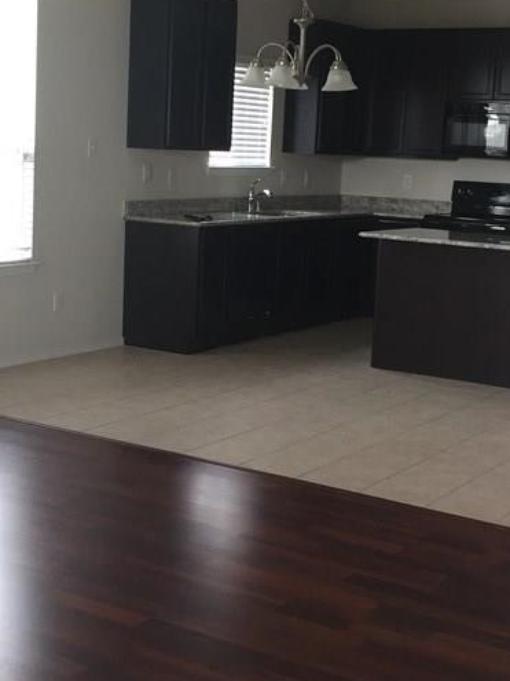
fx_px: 1179
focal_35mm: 60
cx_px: 220
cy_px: 322
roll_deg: -2.6
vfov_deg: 32.2
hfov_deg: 24.4
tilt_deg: -7.3
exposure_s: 1/30
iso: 80
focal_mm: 4.15
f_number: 2.2
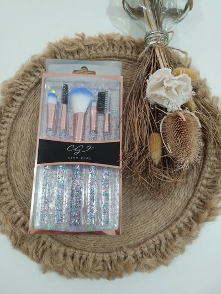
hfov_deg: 49.9
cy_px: 147
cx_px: 110
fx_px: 238
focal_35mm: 28
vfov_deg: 63.4
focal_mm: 4.27
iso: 403
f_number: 1.8
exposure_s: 1/50
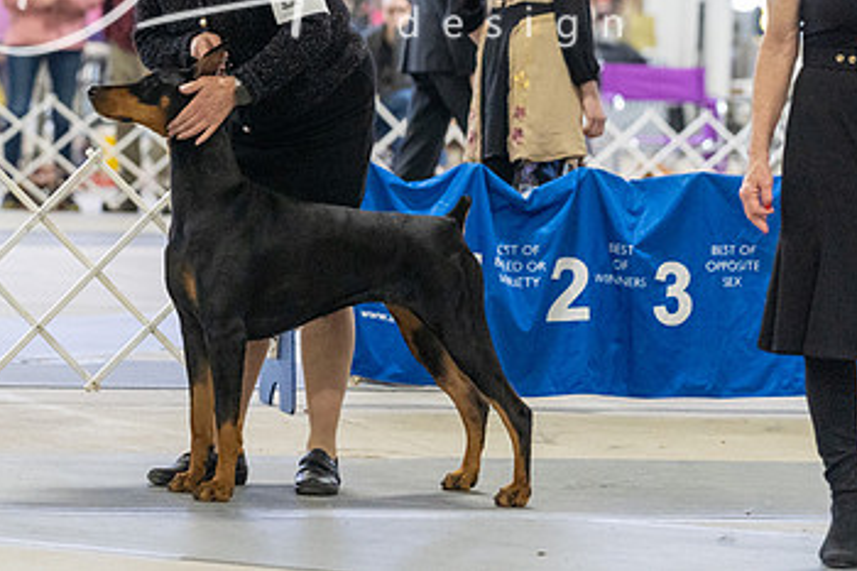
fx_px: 5092
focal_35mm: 214
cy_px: 99
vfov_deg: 6.4
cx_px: 318
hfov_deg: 9.6
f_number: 3.5
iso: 6400
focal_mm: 129
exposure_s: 1/320
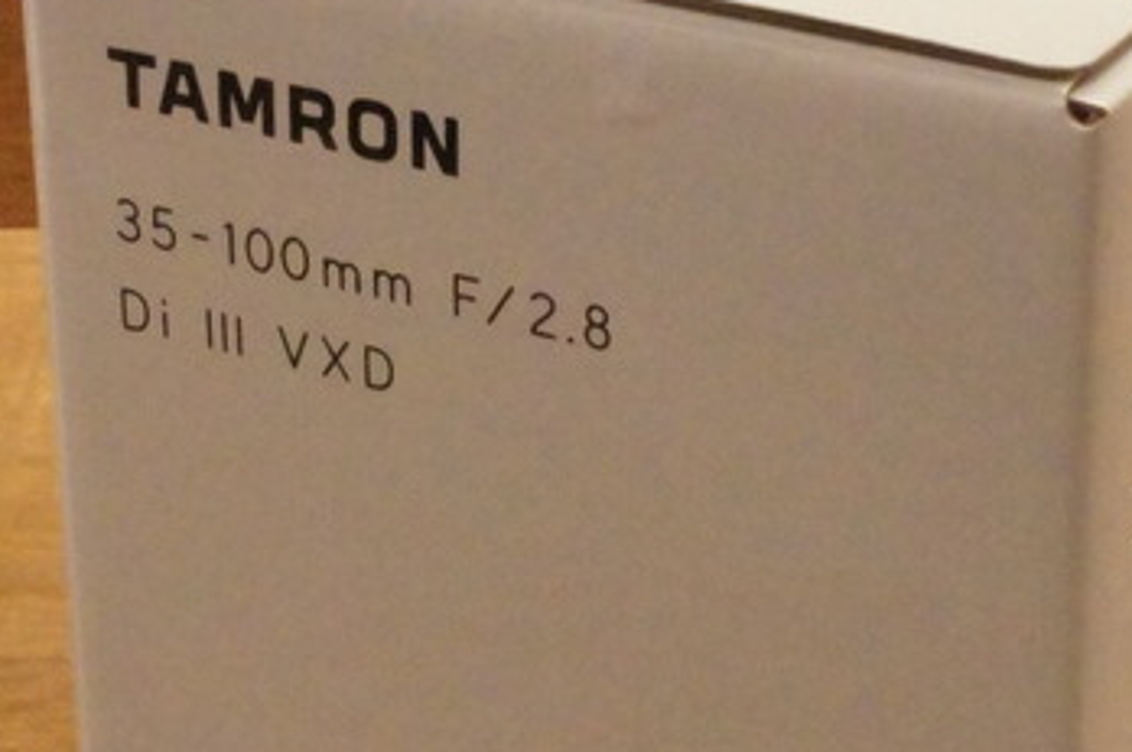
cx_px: 940
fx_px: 4387
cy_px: 259
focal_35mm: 140
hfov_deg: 14.6
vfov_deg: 9.8
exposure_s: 1/125
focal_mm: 27
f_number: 18
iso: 6400
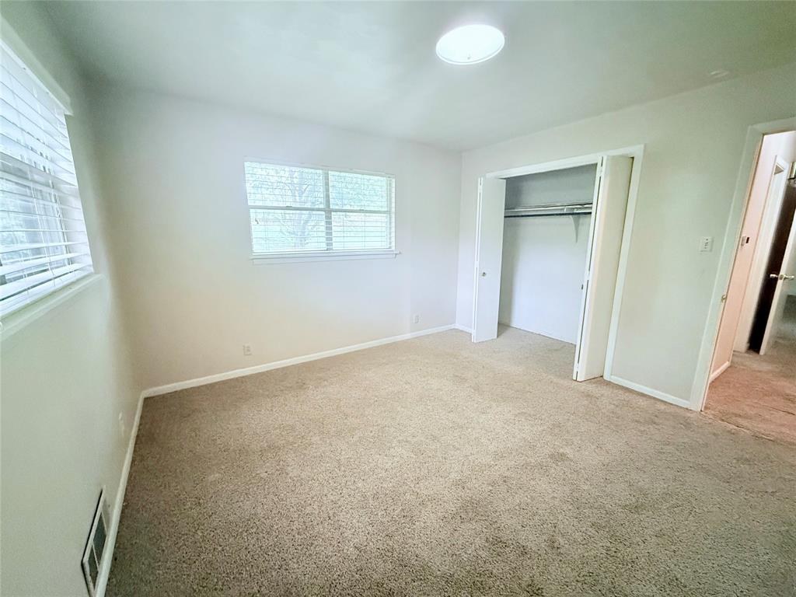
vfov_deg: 85.7
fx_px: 322
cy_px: 298
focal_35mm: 14
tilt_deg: -11.7
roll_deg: -0.2
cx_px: 398
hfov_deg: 102.1
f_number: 2.2
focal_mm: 2.22
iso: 800
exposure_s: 1/60
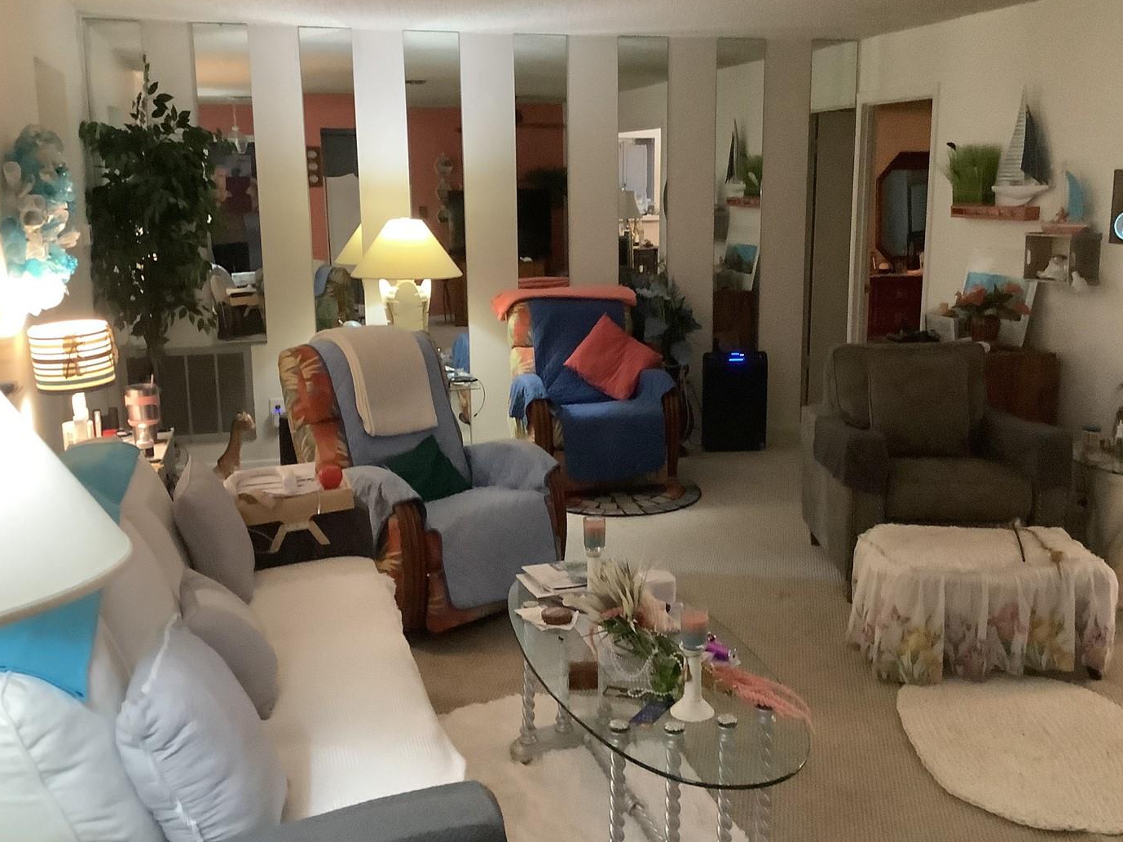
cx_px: 581
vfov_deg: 39.6
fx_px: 1168
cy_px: 405
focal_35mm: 36
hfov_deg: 51.4
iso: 500
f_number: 2.4
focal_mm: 3.3
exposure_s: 1/30
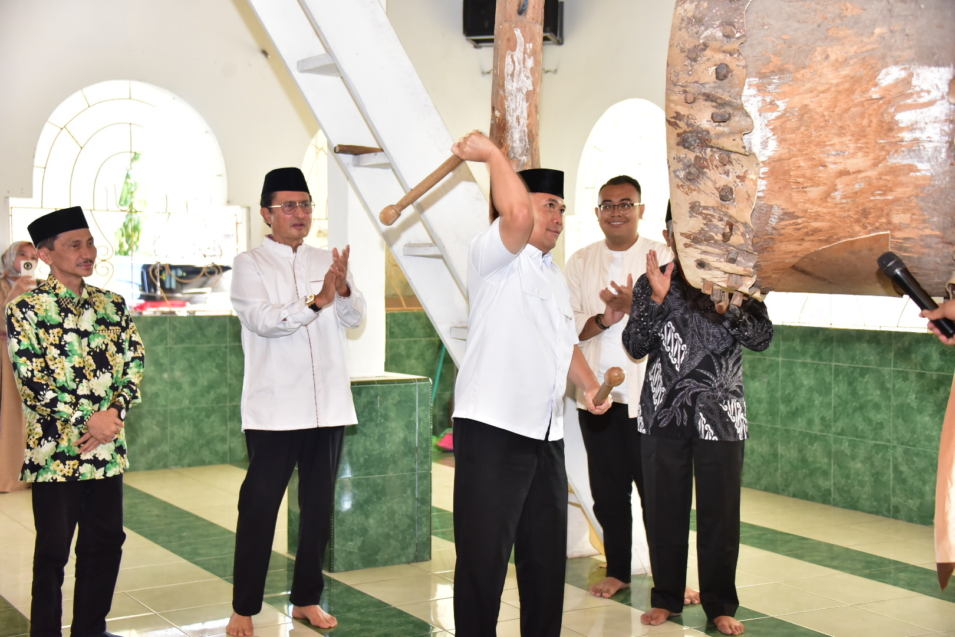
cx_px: 478
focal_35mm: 50
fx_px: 1326
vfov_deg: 27.0
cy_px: 318
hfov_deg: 39.6
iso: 2200
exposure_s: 1/125
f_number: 4.5
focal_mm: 50
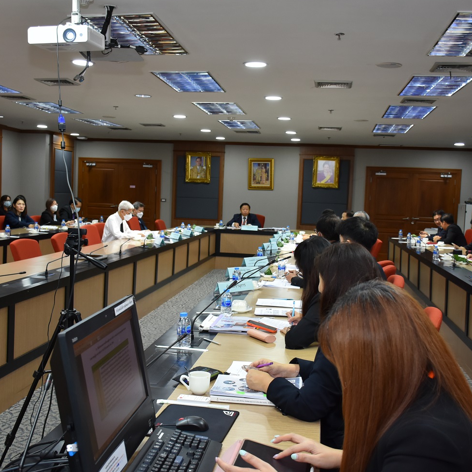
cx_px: 227
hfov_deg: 39.2
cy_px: 235
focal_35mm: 43
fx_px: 663
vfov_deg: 39.2
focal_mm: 22
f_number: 4
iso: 640
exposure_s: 1/60
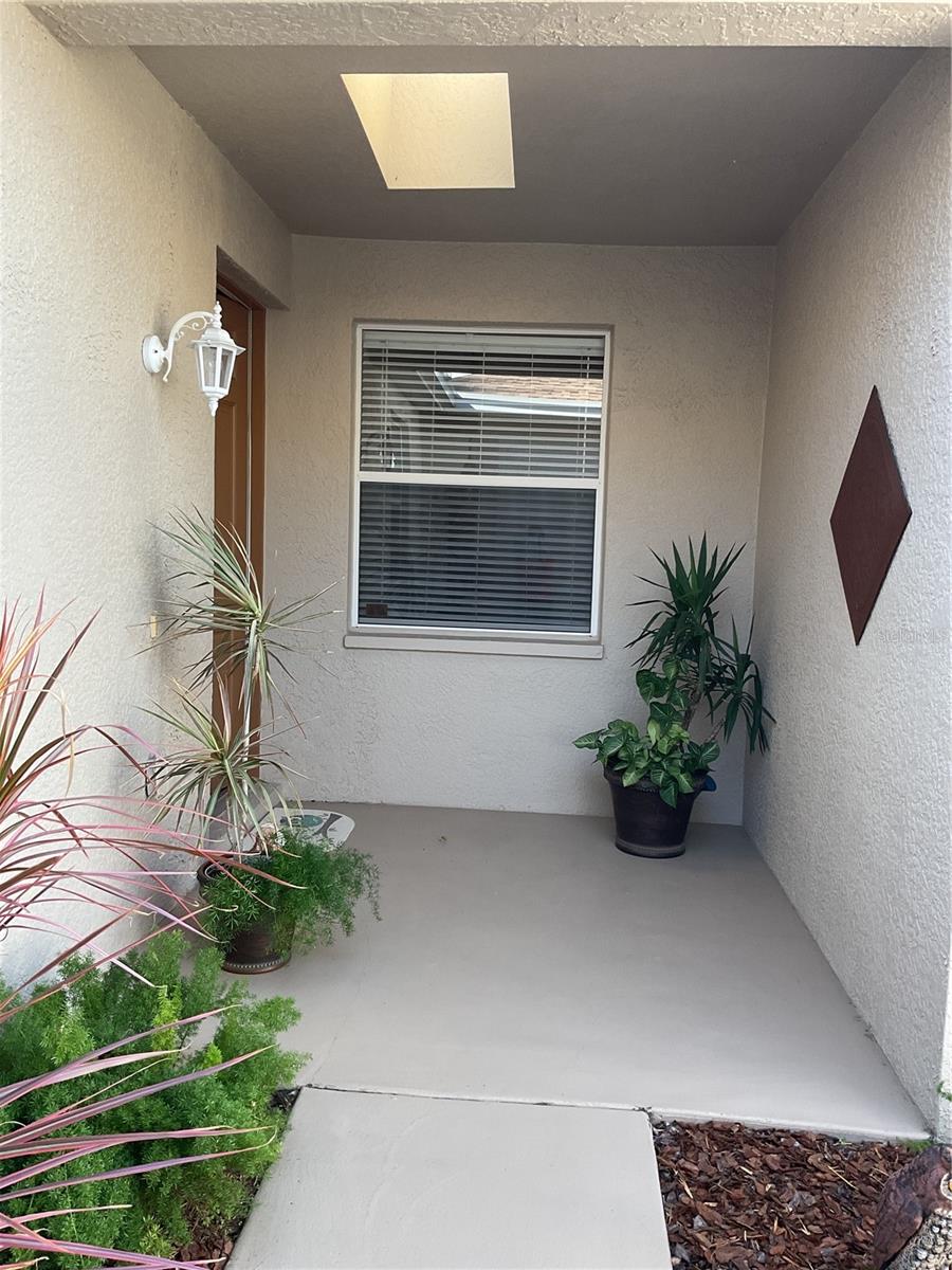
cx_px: 476
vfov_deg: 61.7
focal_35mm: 29
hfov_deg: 48.2
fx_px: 1063
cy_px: 635
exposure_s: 1/120
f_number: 1.8
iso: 50
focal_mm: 3
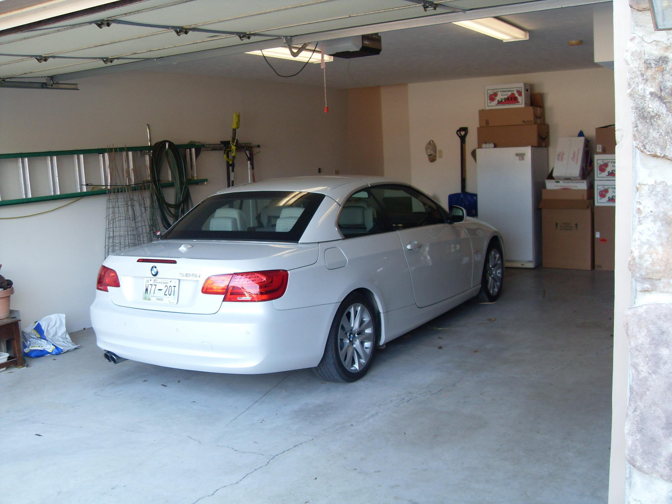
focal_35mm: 37
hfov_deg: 50.1
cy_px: 252
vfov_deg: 38.7
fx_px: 718
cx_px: 336
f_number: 2.8
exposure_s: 1/60
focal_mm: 6.3
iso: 100
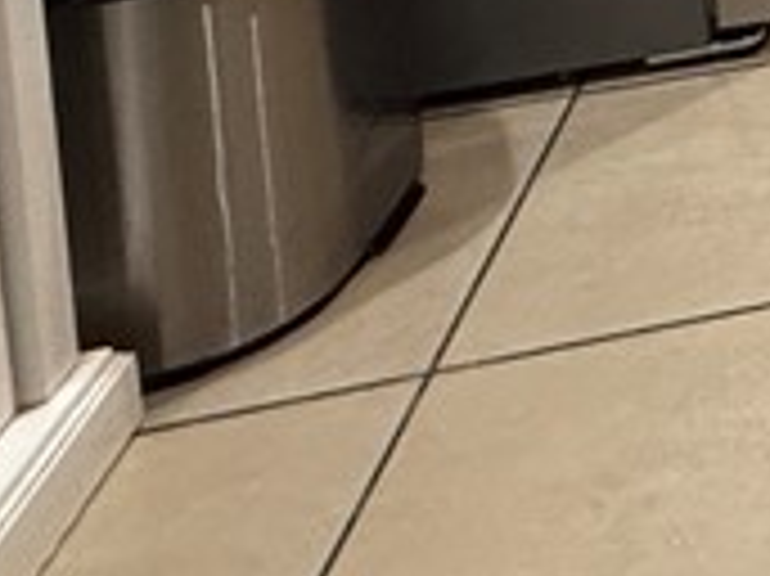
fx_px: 1867
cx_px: 1743
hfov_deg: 15.5
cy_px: -788
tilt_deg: -4.3
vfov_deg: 13.3
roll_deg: +0.6
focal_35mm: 84
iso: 320
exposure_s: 1/120
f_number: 2.2
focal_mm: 2.22
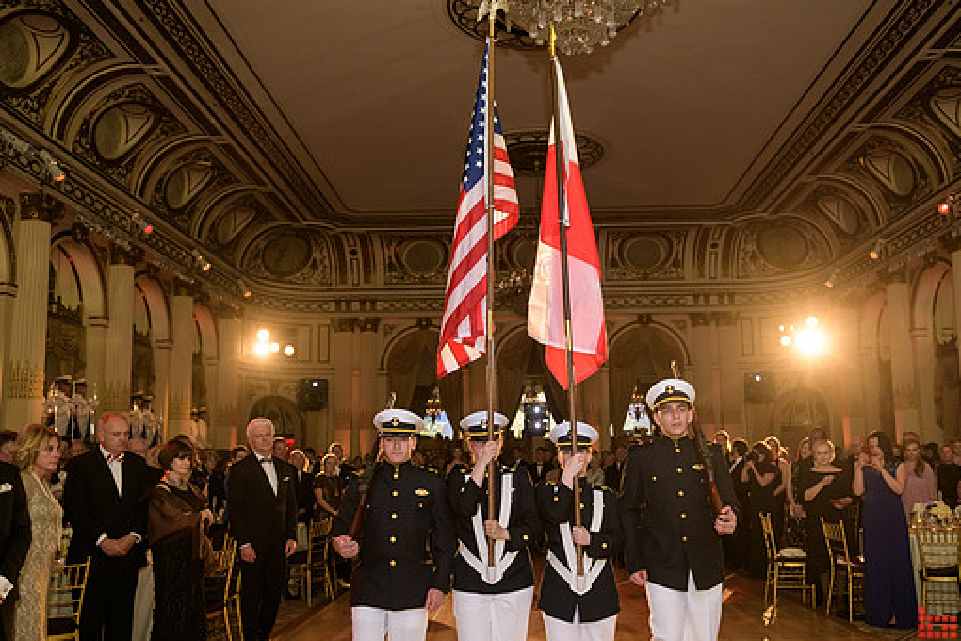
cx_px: 505
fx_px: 881
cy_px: 340
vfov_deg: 40.0
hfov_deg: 57.2
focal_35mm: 33
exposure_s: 1/125
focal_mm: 29
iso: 1600
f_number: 3.2
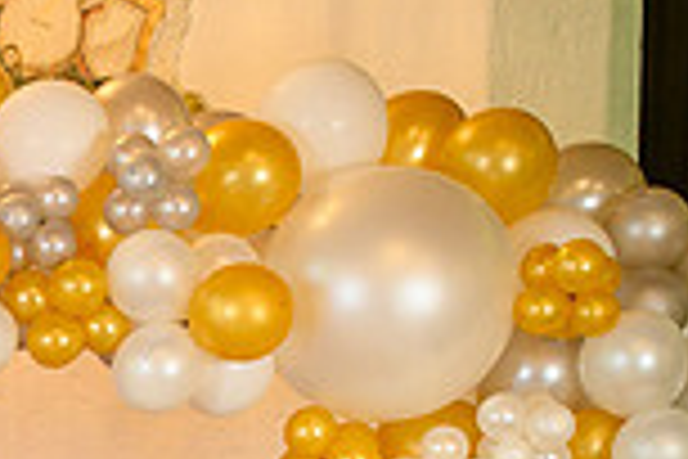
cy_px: 774
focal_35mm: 133
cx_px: -414
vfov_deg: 9.9
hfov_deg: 14.2
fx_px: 2542
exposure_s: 1/100
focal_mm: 35
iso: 1250
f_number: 3.5
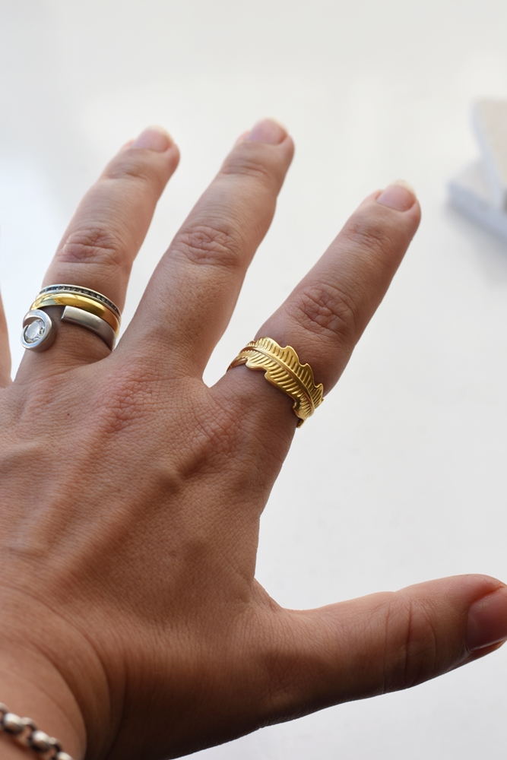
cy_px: 380
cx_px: 254
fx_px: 1584
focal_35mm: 75
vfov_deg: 27.0
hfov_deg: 18.2
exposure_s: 1/100
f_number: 7.1
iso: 100
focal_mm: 50
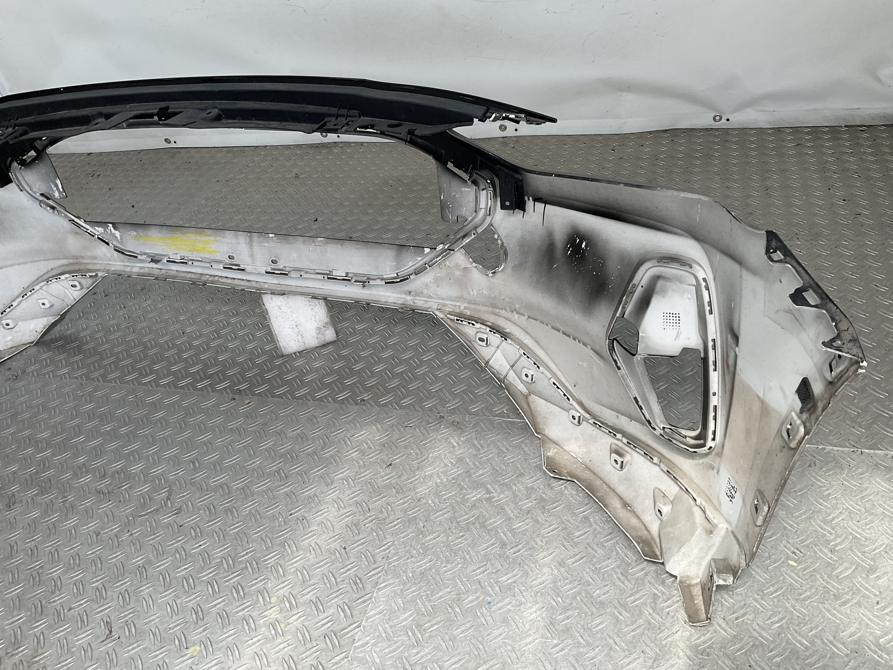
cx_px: 446
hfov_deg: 61.7
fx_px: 748
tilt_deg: -35.3
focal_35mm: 29
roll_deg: +10.3
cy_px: 335
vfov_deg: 48.2
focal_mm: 3
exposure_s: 1/316
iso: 16
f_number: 1.8
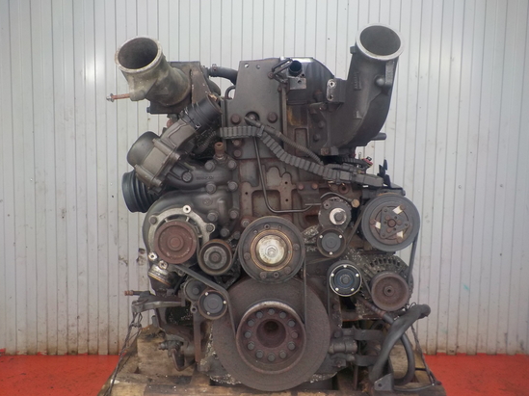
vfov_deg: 40.6
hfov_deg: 52.6
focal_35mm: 35
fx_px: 535
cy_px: 180
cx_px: 255
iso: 160
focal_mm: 4.1
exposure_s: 1/30
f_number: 3.3
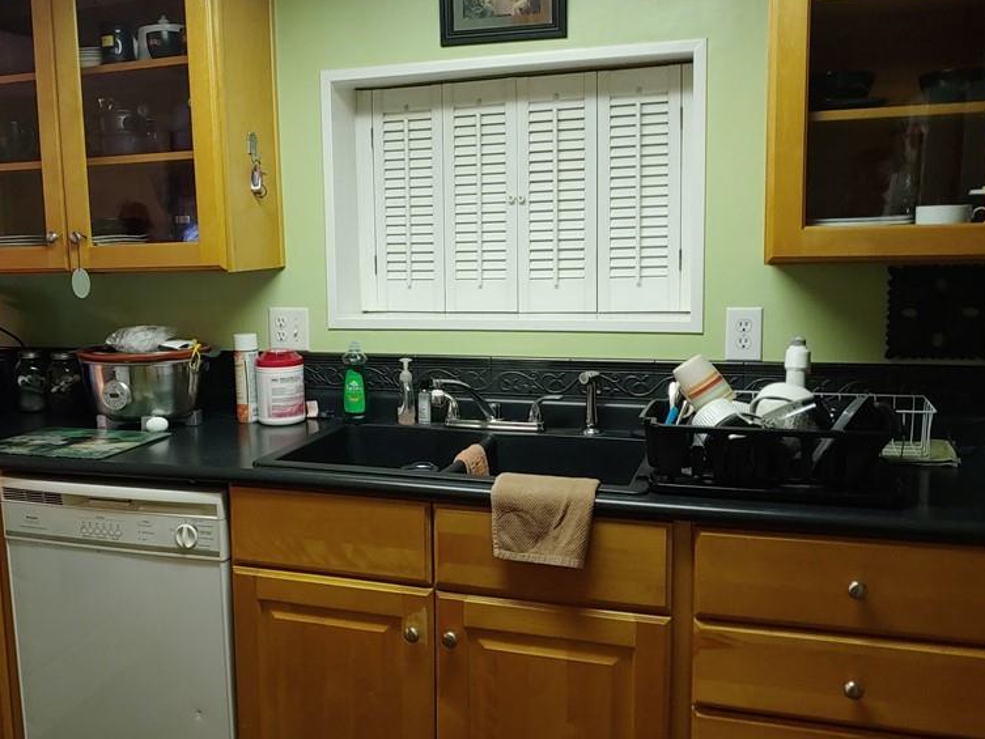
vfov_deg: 41.8
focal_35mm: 34
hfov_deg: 53.5
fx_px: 968
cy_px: 362
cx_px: 387
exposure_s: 1/40
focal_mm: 4.23
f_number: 1.5
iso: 150
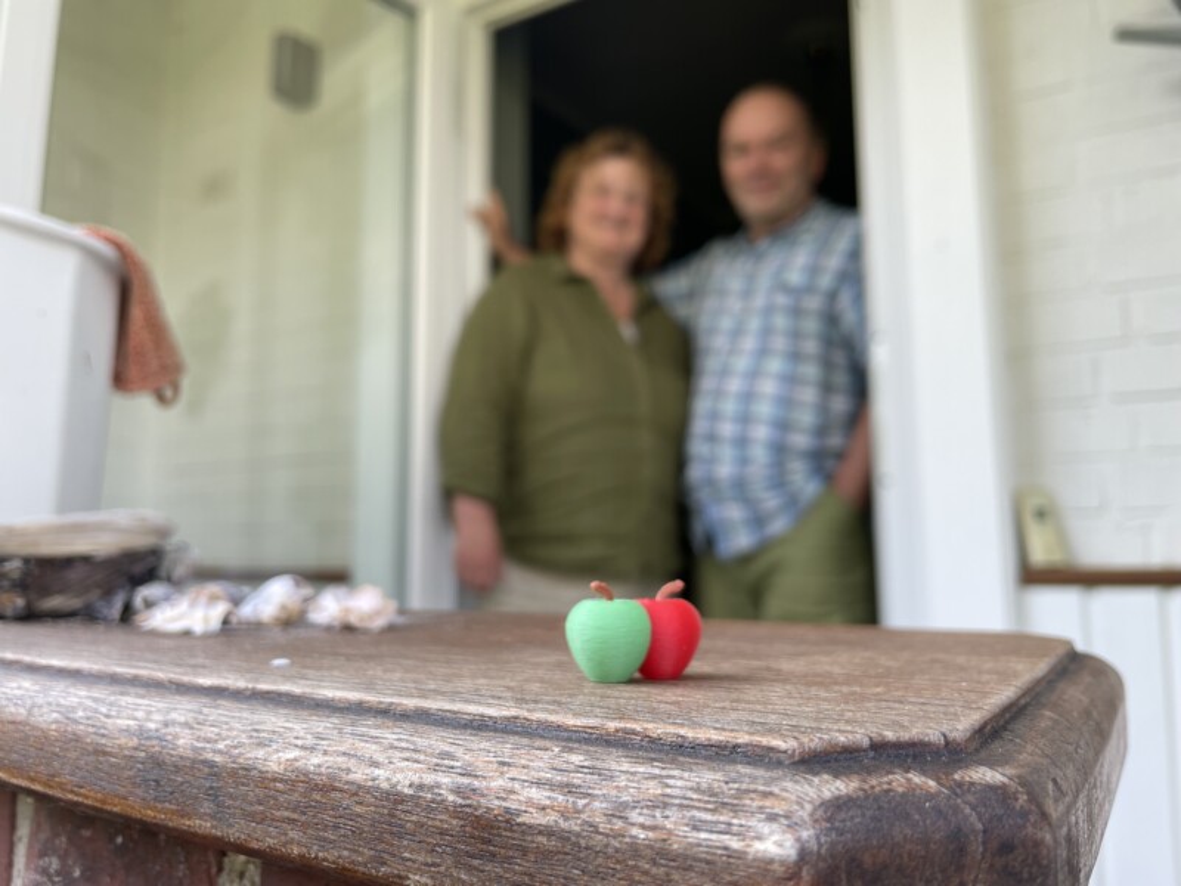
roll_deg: +0.3
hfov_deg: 67.3
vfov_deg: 53.1
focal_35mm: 26
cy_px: 443
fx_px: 887
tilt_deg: +8.0
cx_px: 590
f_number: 1.6
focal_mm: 4.2
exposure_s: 1/163
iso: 32
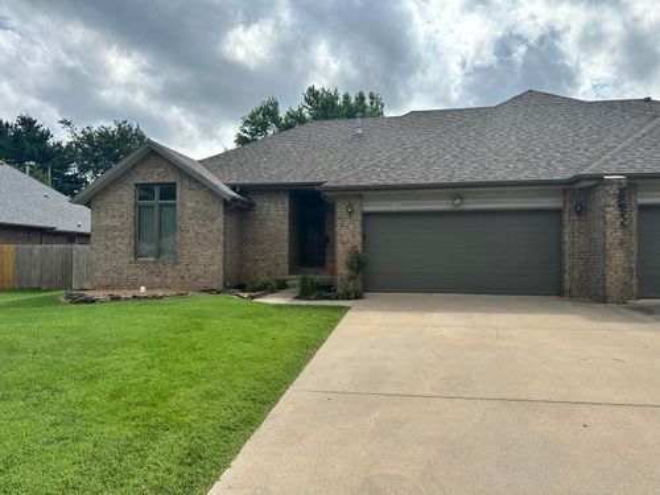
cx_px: 330
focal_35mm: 24
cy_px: 248
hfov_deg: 71.6
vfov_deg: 56.8
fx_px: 458
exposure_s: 1/5263
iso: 80
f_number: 1.78
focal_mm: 6.86
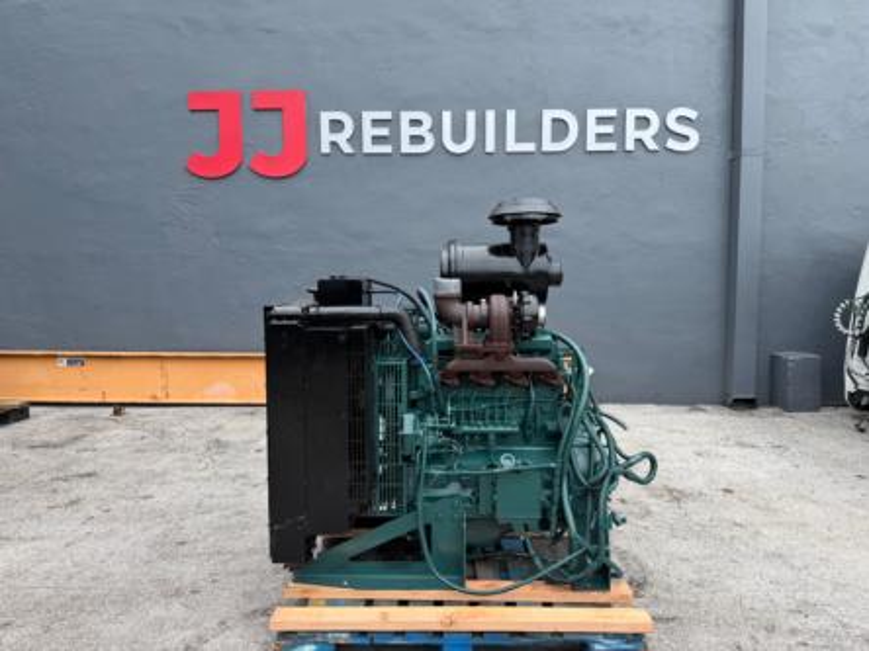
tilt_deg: -4.7
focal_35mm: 24
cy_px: 326
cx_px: 434
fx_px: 602
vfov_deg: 56.8
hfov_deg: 71.6
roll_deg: -0.8
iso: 80
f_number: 1.78
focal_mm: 6.76
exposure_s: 1/1106
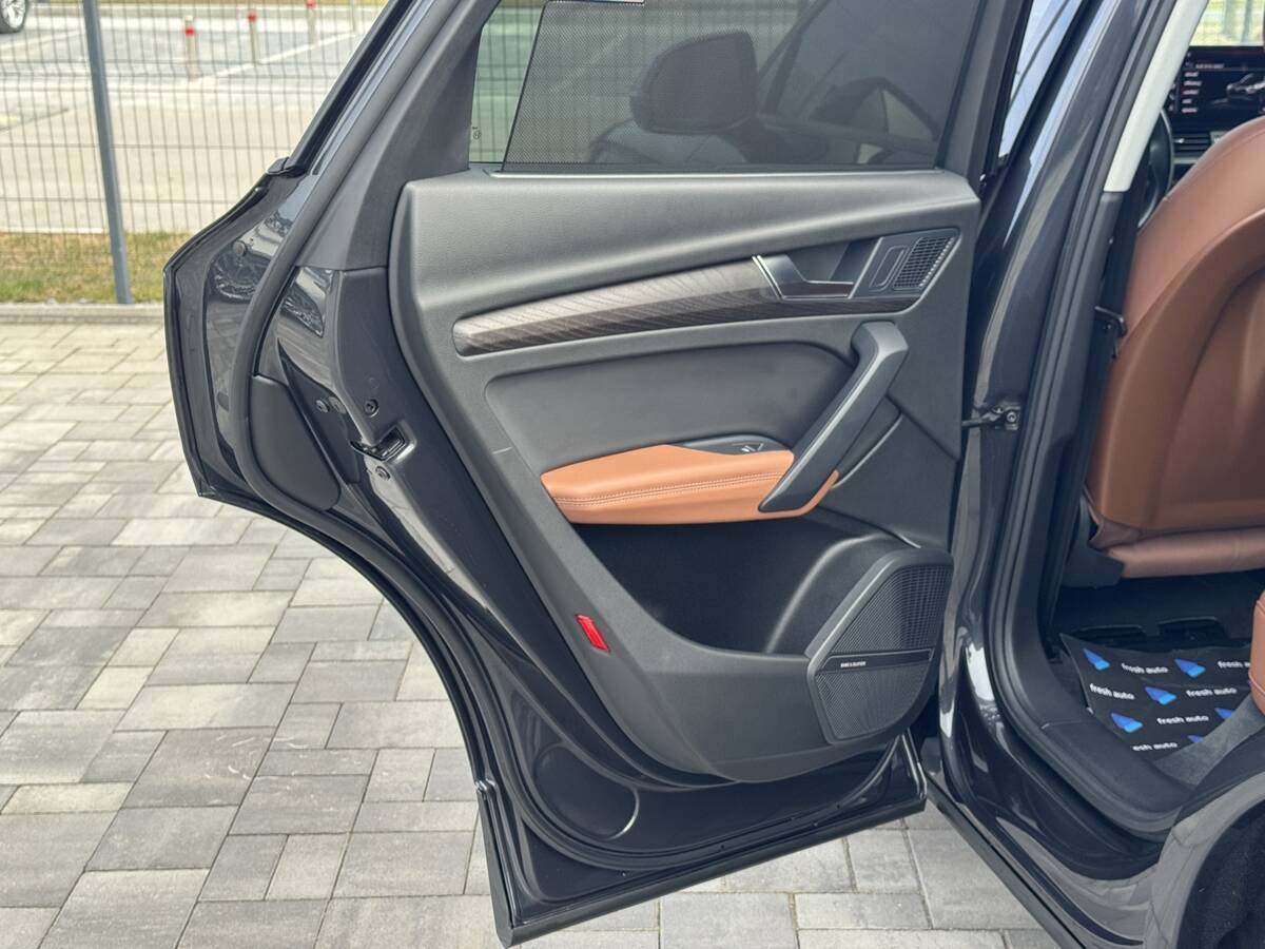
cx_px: 632
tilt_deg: -17.1
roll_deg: +0.2
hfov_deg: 39.7
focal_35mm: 48
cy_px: 474
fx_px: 1754
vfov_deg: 30.3
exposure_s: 1/503
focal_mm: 6.76
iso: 64
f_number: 1.78
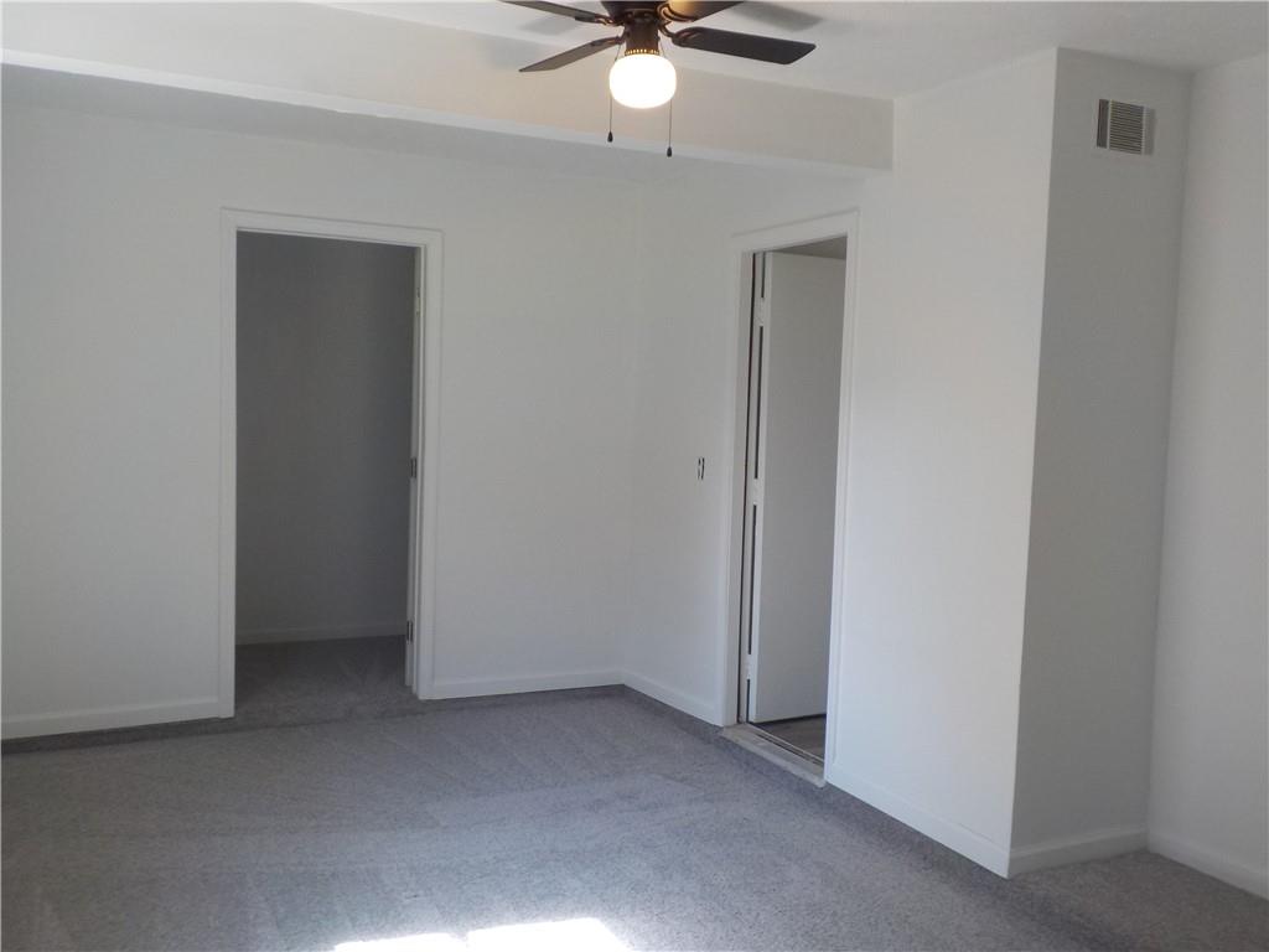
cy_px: 476
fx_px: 1100
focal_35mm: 30
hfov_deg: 60.0
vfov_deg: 46.8
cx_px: 634
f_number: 3.3
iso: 125
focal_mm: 4.1
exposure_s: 1/50
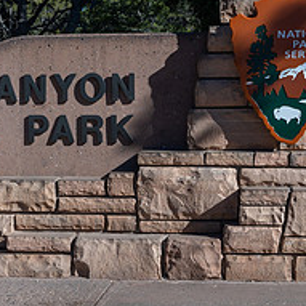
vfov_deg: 15.0
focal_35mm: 116
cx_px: 45
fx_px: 1160
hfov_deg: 14.9
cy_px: 131
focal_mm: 45
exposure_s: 1/1000
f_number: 8
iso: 400
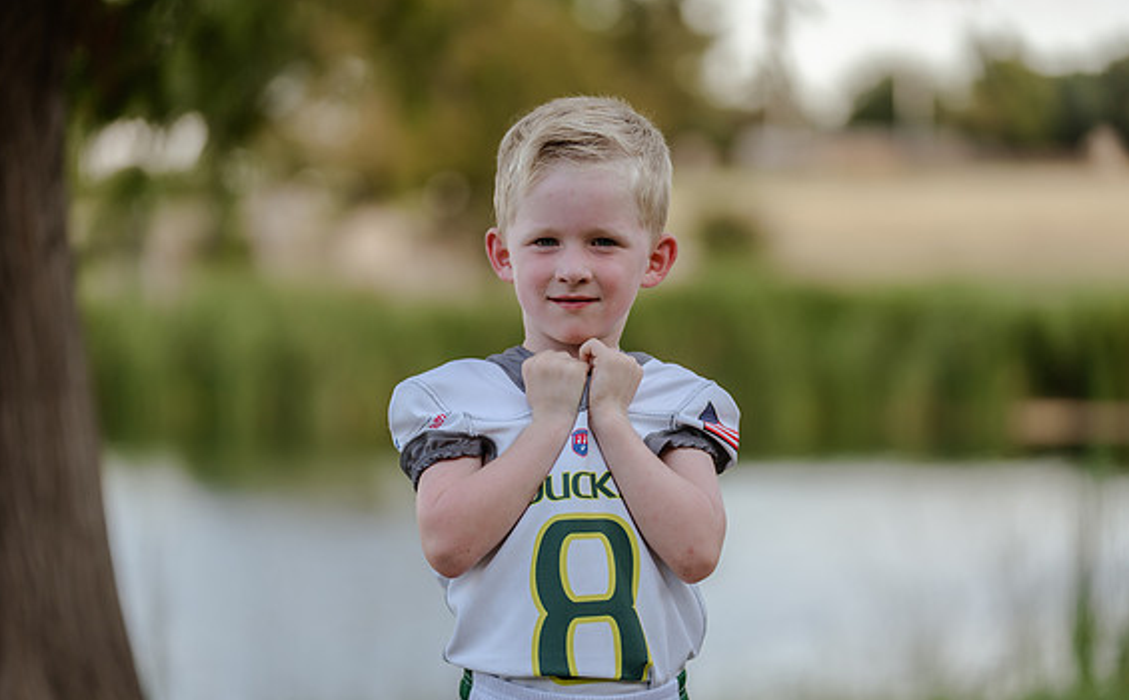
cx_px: 581
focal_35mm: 138
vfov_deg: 9.4
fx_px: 4236
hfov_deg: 15.2
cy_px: 391
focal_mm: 129
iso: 160
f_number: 2.8
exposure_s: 1/320
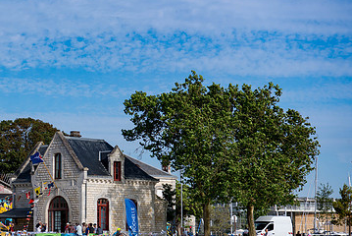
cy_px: 147
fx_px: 1106
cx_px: 80
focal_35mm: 113
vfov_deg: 12.1
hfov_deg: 18.0
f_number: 5.6
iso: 64
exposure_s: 1/500
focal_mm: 70
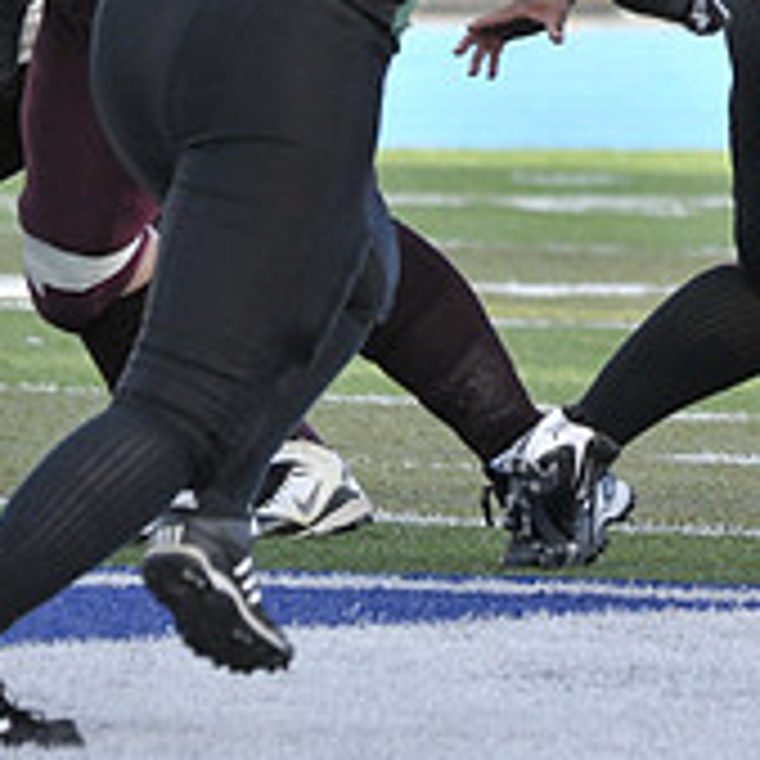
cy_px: 22
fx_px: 32515
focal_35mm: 1309
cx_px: 917
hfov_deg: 1.3
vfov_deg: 1.3
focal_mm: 450
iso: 4000
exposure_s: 1/1000
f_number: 10
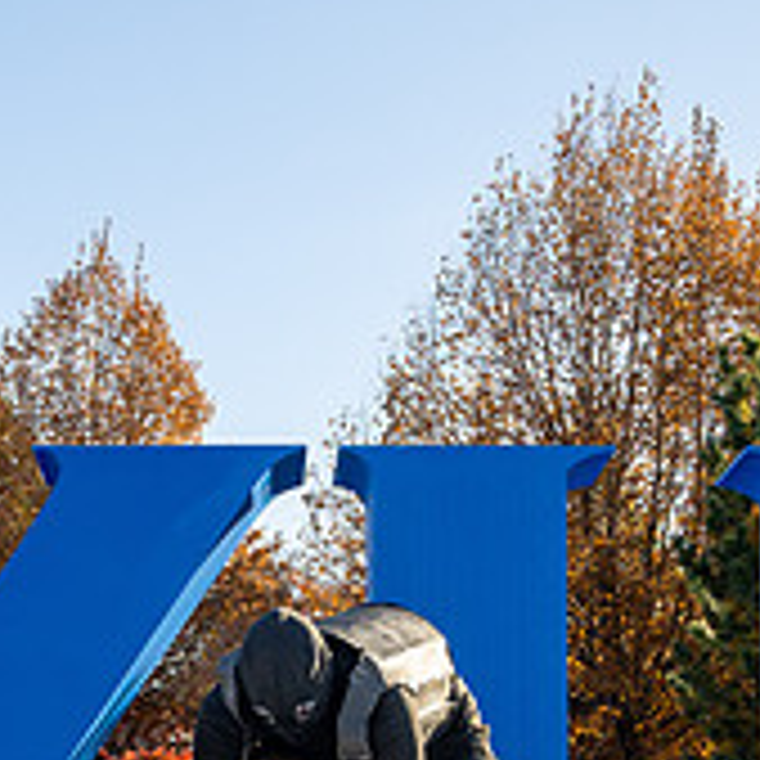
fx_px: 2707
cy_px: 874
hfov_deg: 16.0
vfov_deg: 15.5
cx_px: 292
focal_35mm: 109
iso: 250
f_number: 6.3
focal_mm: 33
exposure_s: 1/500
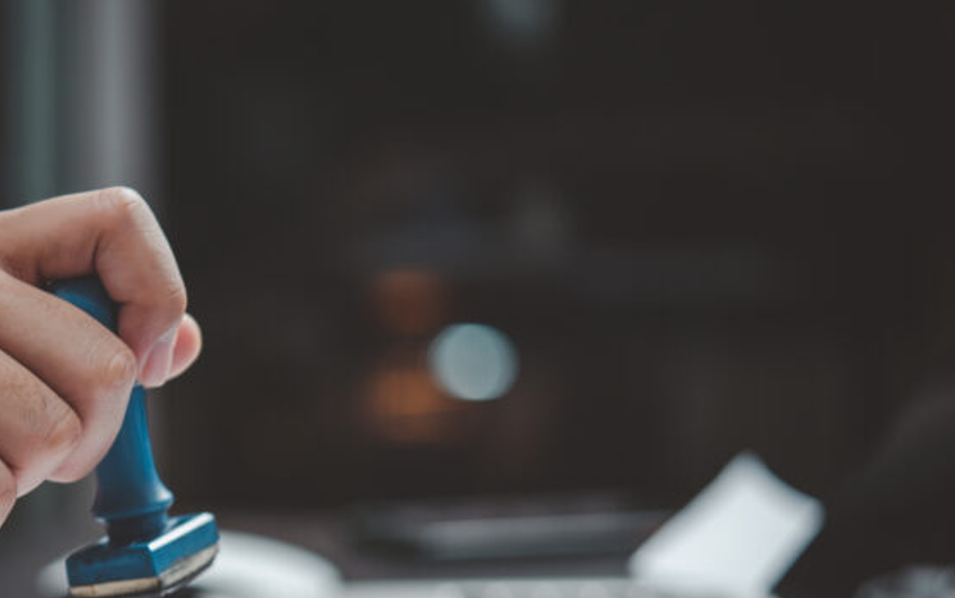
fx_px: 2916
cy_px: 516
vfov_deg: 11.6
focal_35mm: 112
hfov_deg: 18.4
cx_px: 195
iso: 200
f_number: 3
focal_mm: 60
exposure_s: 1/60
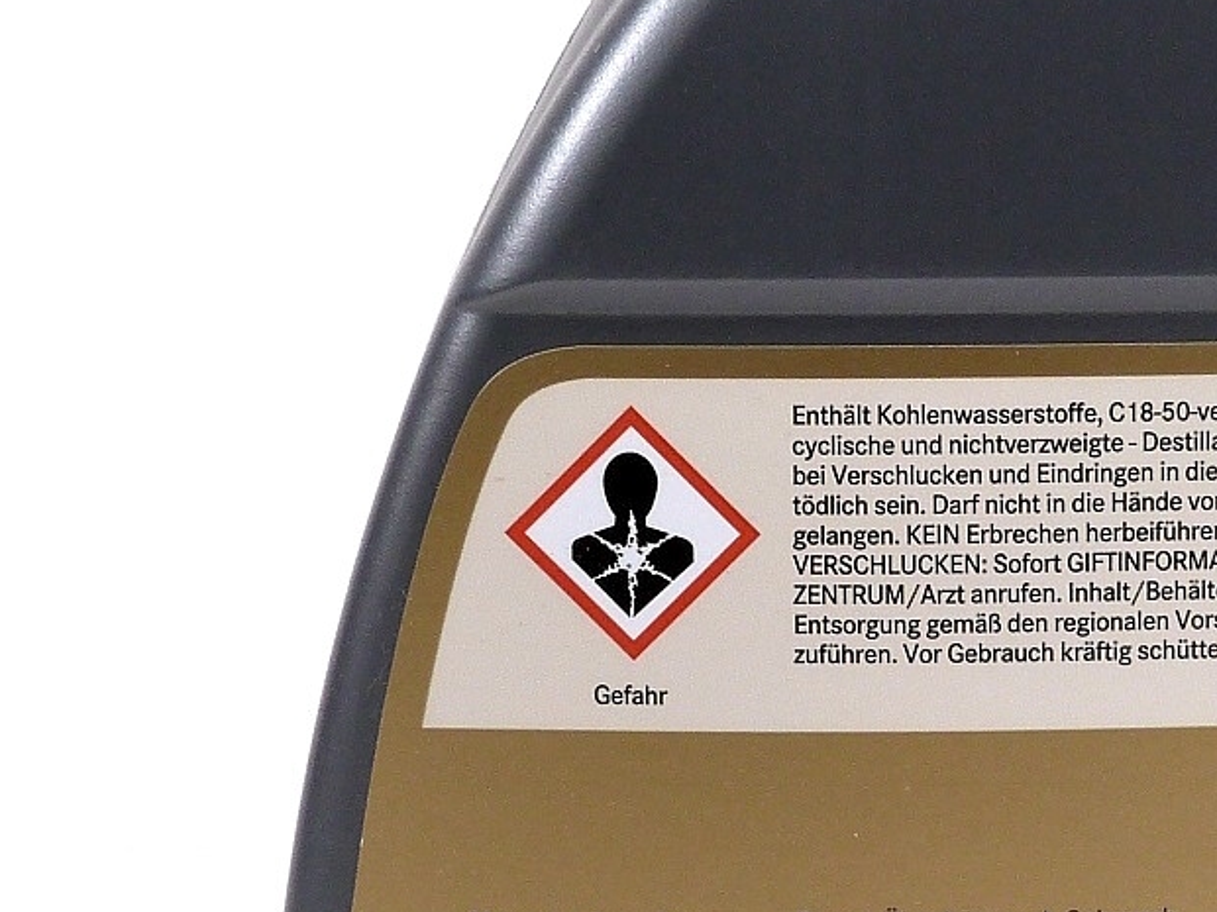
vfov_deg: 7.9
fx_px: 6574
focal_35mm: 187
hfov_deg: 10.6
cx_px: 934
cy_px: 571
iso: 100
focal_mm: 10.5
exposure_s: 1/160
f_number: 4
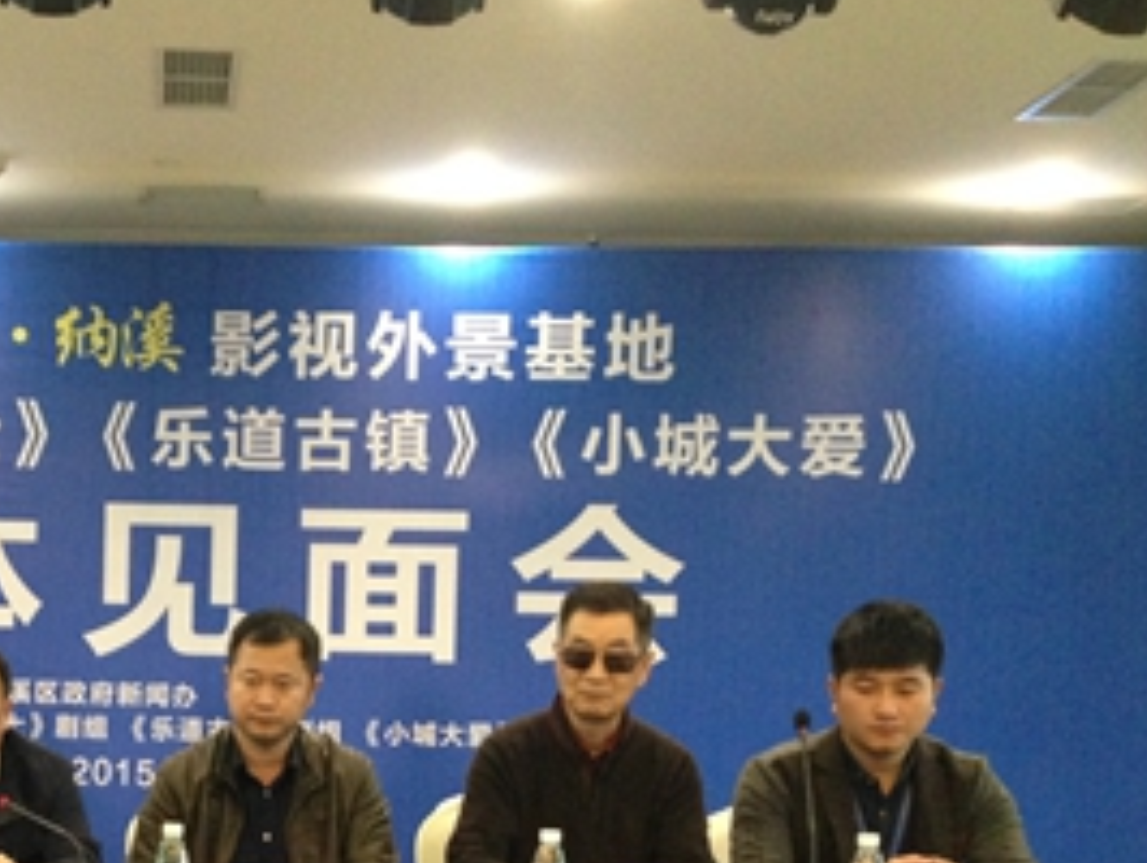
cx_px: 134
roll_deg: -0.9
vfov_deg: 23.0
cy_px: 792
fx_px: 2056
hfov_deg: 30.0
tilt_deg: -2.6
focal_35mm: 62
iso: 320
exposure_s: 1/17
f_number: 2.4
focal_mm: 4.12
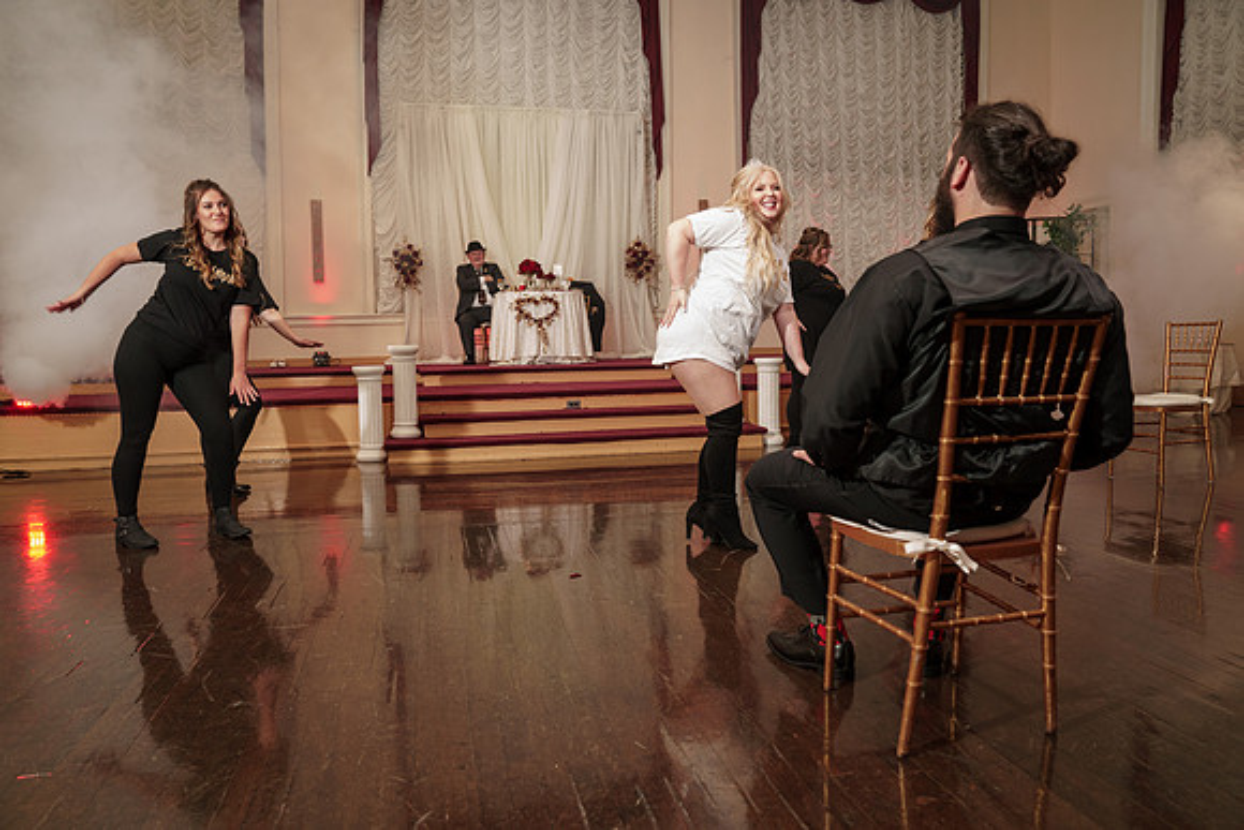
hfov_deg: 73.7
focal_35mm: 24
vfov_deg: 53.2
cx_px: 622
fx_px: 829
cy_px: 415
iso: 2000
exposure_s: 1/200
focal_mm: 24
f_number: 4
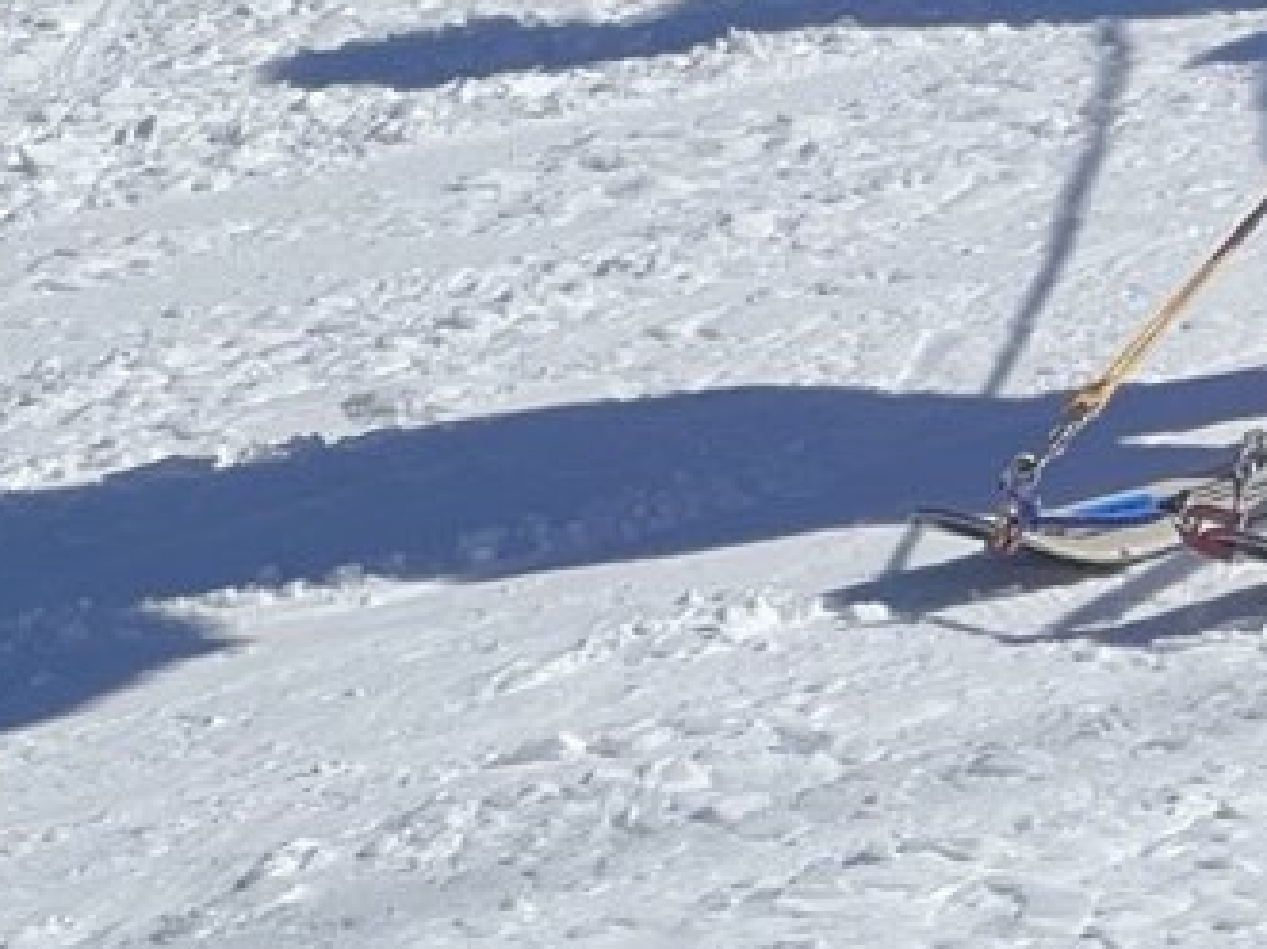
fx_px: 10208
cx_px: 1753
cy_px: -761
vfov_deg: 5.2
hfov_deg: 7.0
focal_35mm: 279
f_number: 2.8
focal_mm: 9
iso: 32
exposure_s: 1/1508
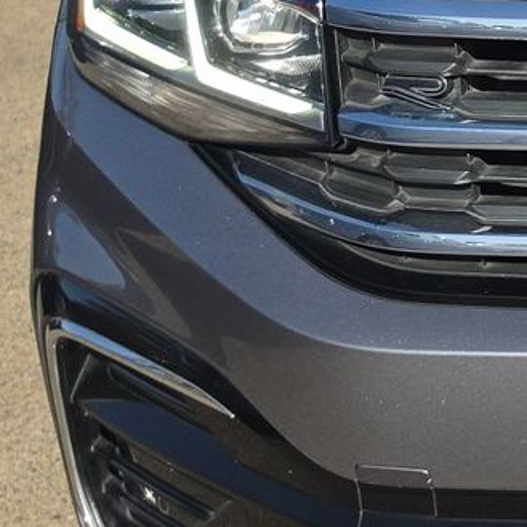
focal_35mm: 99
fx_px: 1705
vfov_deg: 17.1
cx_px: 886
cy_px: -22
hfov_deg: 15.6
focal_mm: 6.5
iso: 64
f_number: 1.4
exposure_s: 1/4765
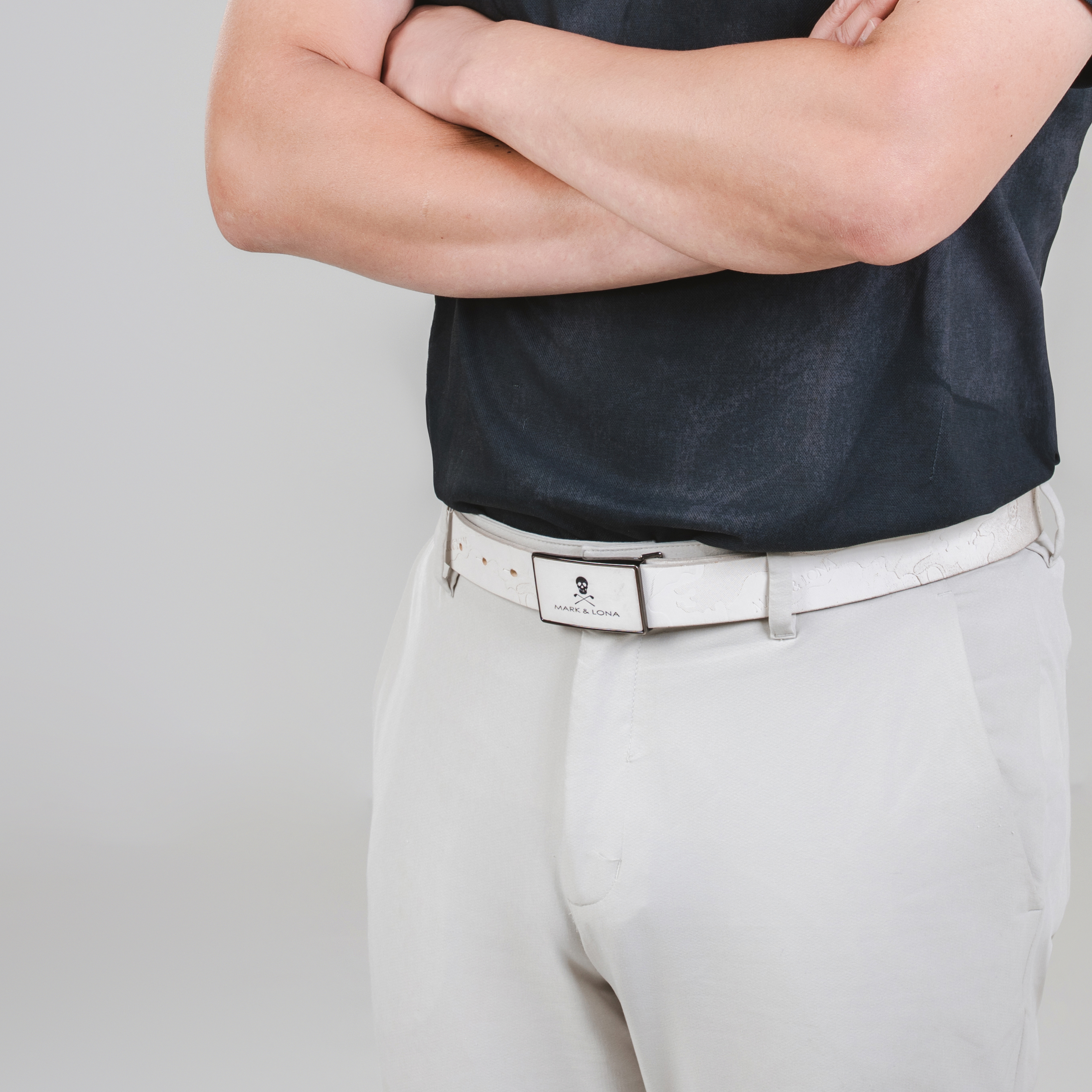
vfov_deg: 13.0
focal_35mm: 132
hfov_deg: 13.2
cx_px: 719
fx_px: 4711
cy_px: -20
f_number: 13
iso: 100
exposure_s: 1/125
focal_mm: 70
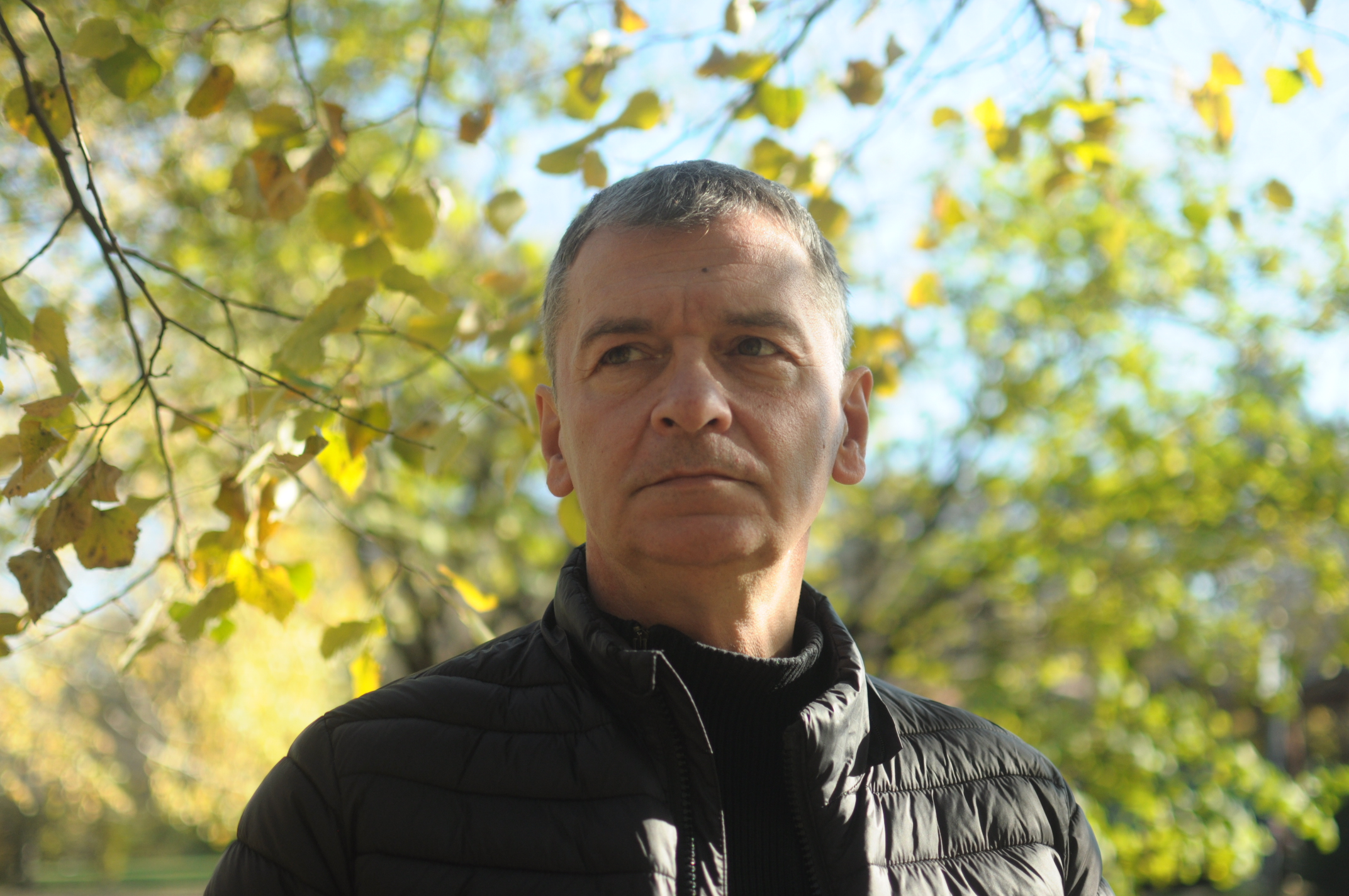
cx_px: 674
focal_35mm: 52
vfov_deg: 25.7
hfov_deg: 37.9
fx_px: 1965
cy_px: 448
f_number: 2
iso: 320
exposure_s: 1/2500
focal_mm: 35
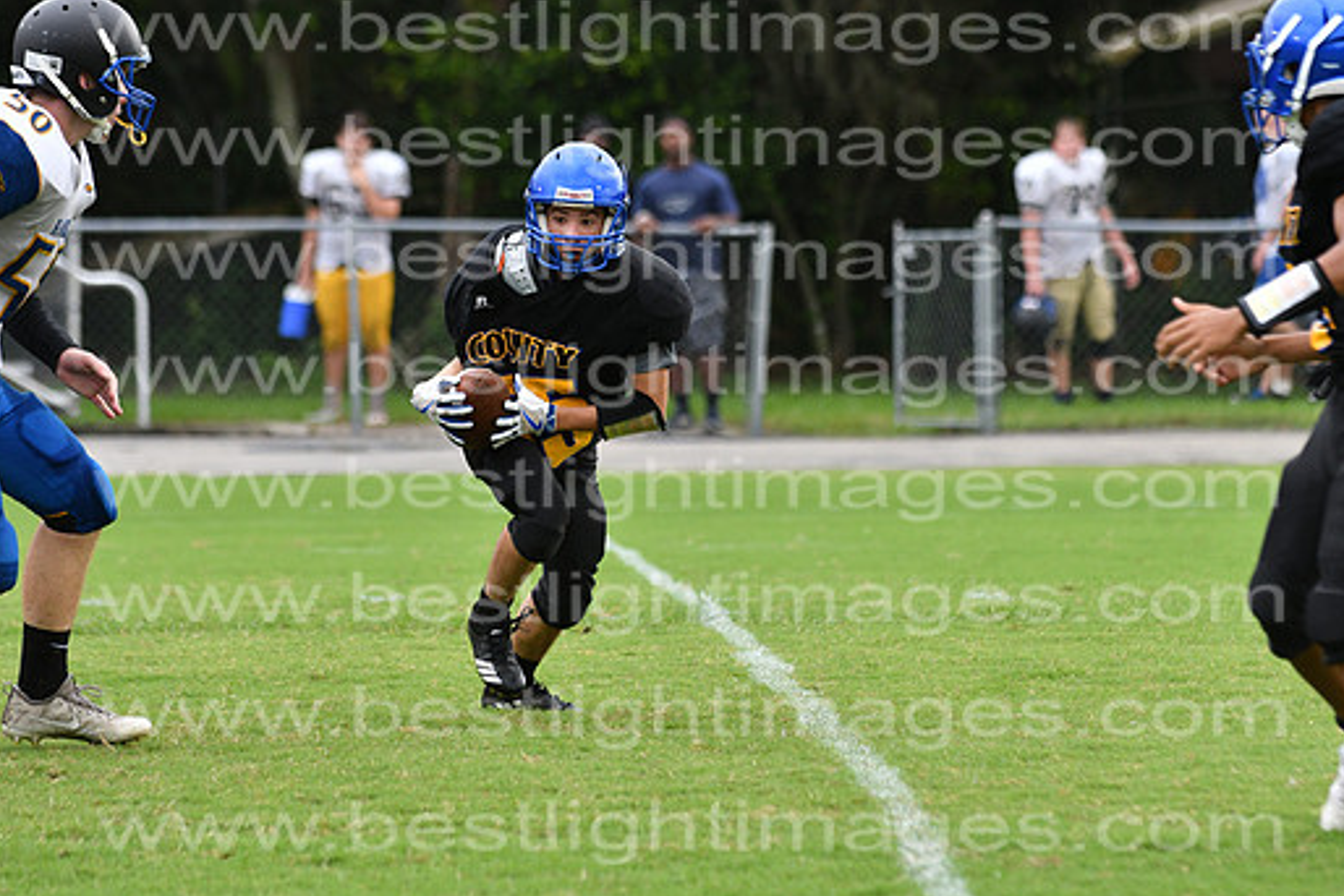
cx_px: 693
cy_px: 432
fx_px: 8850
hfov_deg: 8.7
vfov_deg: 5.8
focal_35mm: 237
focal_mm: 140
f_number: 3.5
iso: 800
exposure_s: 1/1600
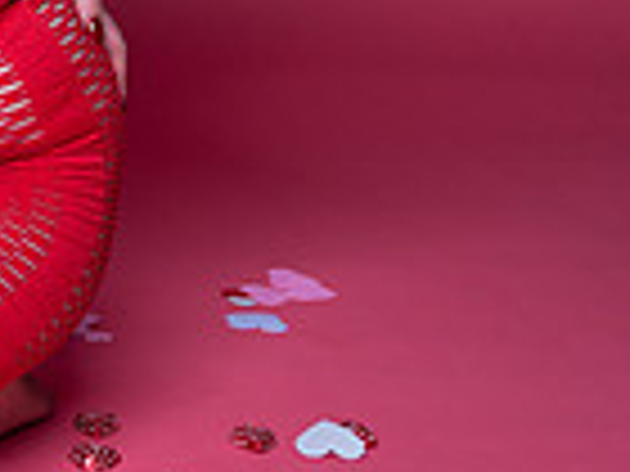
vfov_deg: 10.3
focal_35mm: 139
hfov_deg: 13.5
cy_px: -227
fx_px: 2530
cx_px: -261
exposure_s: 1/160
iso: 100
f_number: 8
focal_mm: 35
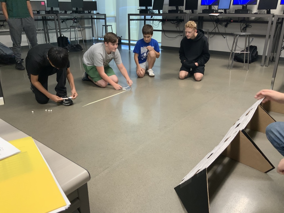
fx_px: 238
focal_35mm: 29
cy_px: 106
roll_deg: +0.7
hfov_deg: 61.7
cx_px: 142
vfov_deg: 48.2
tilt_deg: -22.5
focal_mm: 3
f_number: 1.8
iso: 125
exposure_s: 1/60
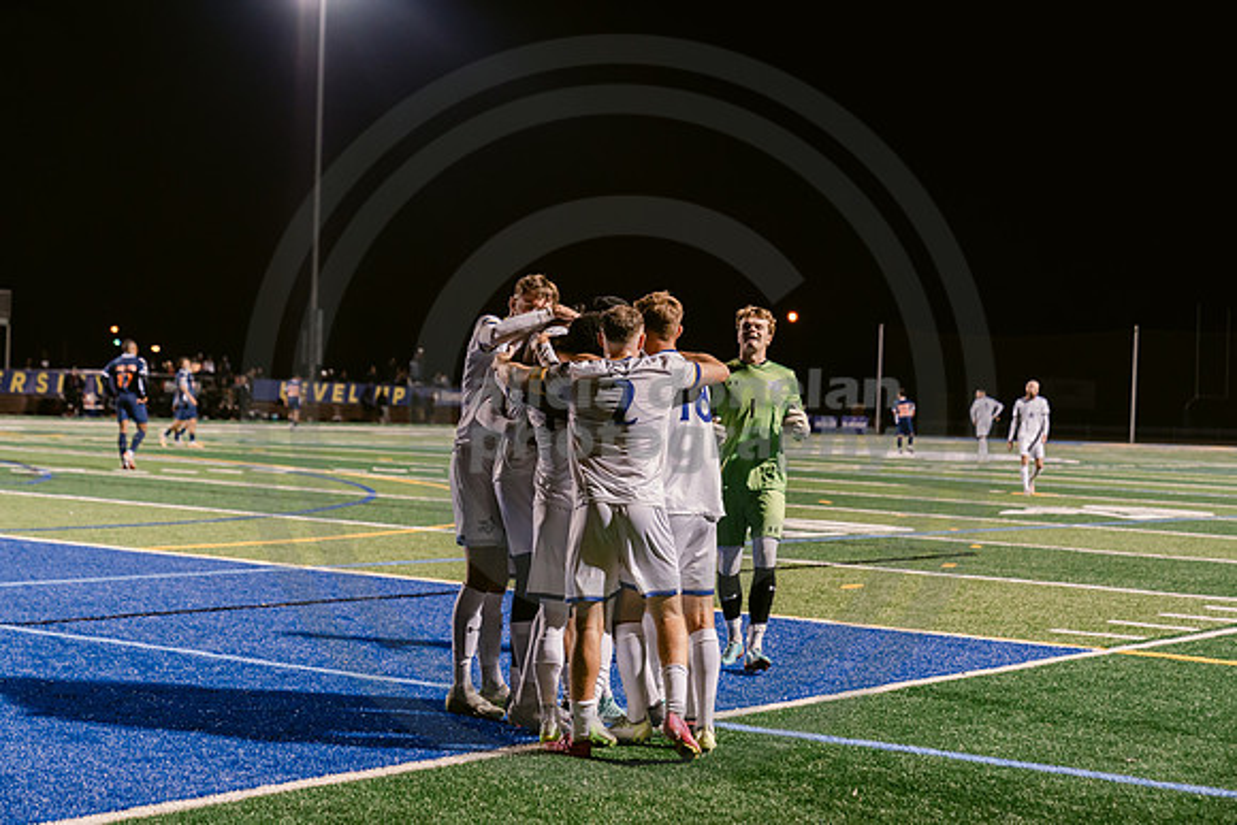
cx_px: 618
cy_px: 412
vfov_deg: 19.5
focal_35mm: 70
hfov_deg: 28.8
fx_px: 2406
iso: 2500
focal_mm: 70
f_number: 3.2
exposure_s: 1/250
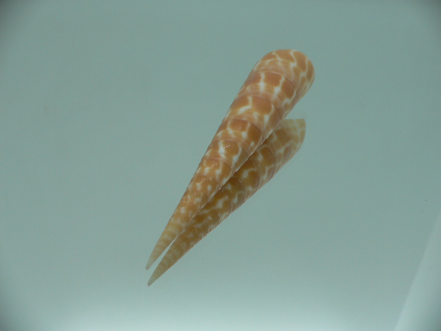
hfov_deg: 52.6
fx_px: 446
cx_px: 220
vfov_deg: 40.7
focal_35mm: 35
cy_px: 166
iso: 80
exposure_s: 1/60
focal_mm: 4.6
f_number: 2.8
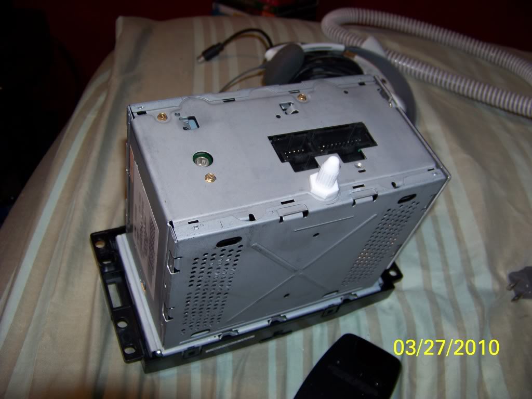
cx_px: 266
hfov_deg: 51.4
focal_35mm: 36
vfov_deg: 39.7
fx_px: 553
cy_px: 200
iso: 64
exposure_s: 1/30
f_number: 2.8
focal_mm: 5.85
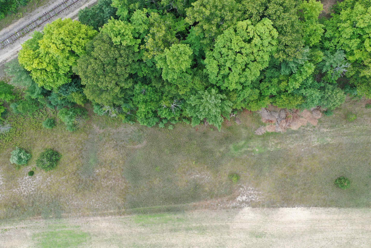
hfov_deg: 65.5
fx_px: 289
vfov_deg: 46.4
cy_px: 124
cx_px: 186
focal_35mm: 28
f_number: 4
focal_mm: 10.26
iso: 100
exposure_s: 1/80
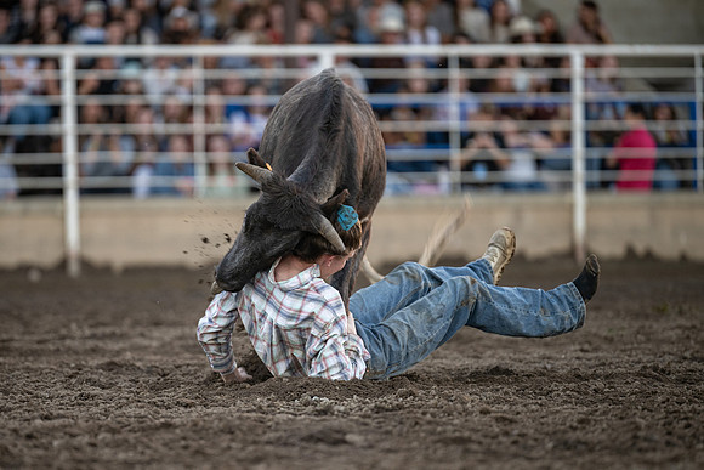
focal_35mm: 272
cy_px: 315
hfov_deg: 7.6
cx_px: 268
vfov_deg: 5.0
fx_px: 5327
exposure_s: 1/200
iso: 400
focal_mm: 200
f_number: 2.8
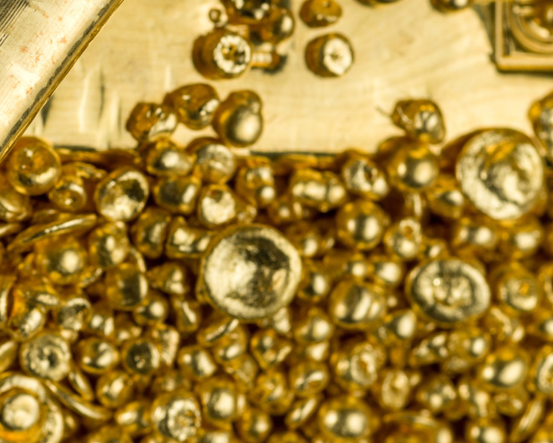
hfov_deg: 7.4
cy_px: -5
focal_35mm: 261
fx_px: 4272
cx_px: 318
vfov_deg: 5.9
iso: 200
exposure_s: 1/200
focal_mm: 100
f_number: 11
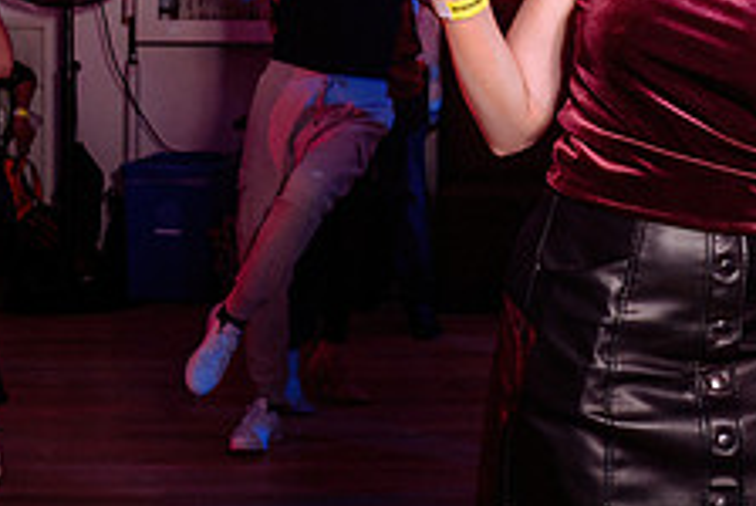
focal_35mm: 98
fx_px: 2061
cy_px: 24
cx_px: 611
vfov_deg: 13.8
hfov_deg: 20.5
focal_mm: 31
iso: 800
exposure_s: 1/60
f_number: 3.2
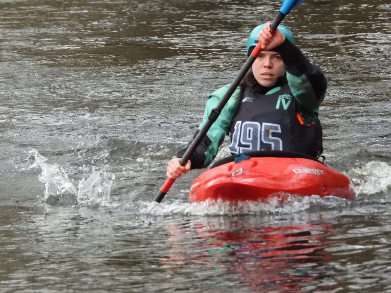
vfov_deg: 2.0
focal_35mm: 750
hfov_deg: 2.6
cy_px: 146
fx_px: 8472
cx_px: 196
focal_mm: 135
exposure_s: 1/400
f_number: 5.6
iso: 1600
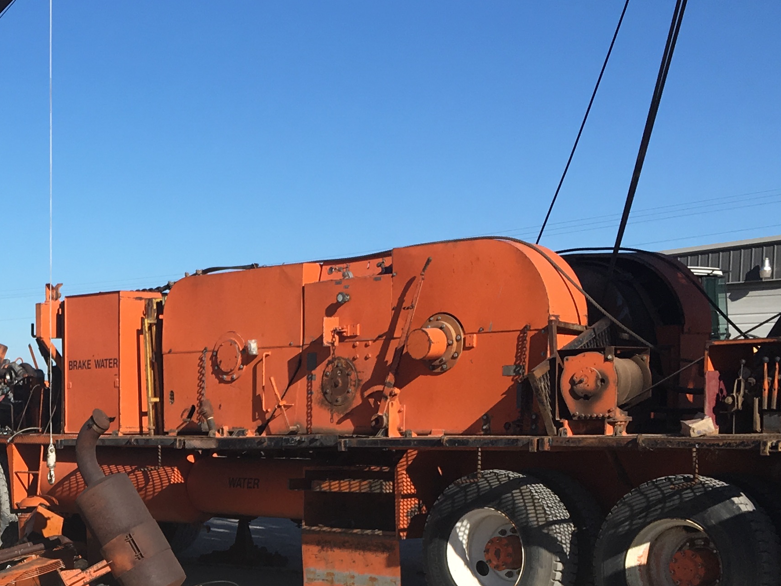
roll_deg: +1.0
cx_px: 31
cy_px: 578
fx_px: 1534
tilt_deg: -8.0
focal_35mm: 68
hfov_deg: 27.2
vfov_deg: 20.9
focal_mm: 4.15
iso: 25
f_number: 2.2
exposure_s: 1/1876
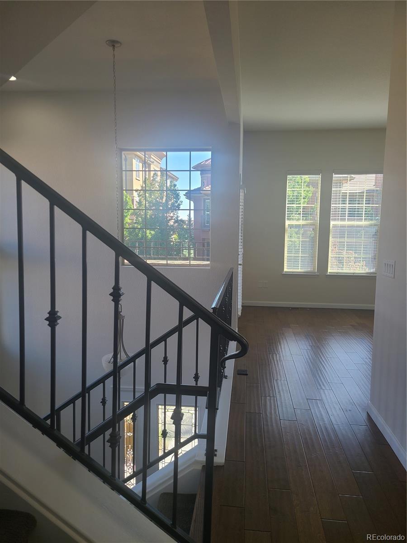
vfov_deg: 67.3
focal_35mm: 26
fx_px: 408
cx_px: 204
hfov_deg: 53.1
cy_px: 272
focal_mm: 5.4
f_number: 1.8
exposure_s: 1/161
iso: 40
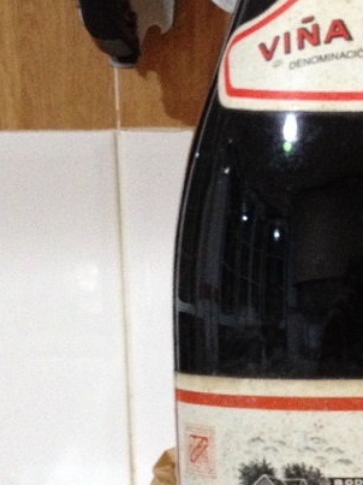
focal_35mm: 89
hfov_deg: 16.0
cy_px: 407
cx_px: 419
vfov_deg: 21.7
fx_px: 1245
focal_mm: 4.28
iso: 400
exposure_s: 1/15
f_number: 2.4
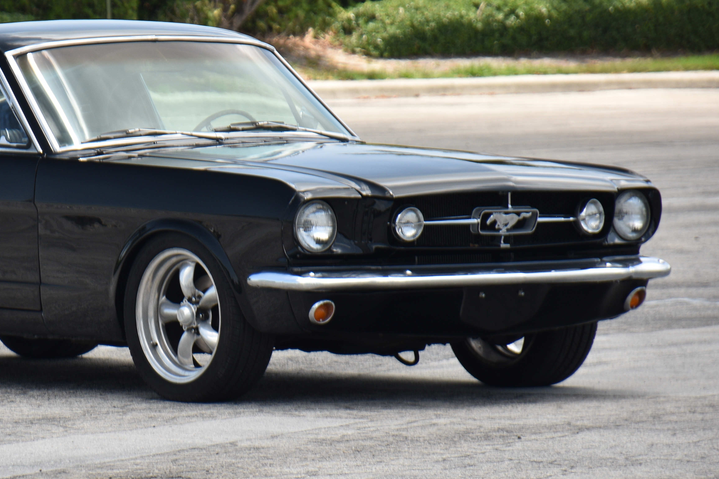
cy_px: 165
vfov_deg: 3.7
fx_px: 7350
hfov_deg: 5.6
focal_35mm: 368
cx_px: 107
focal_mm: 140
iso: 200
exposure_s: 1/250
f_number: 5.6
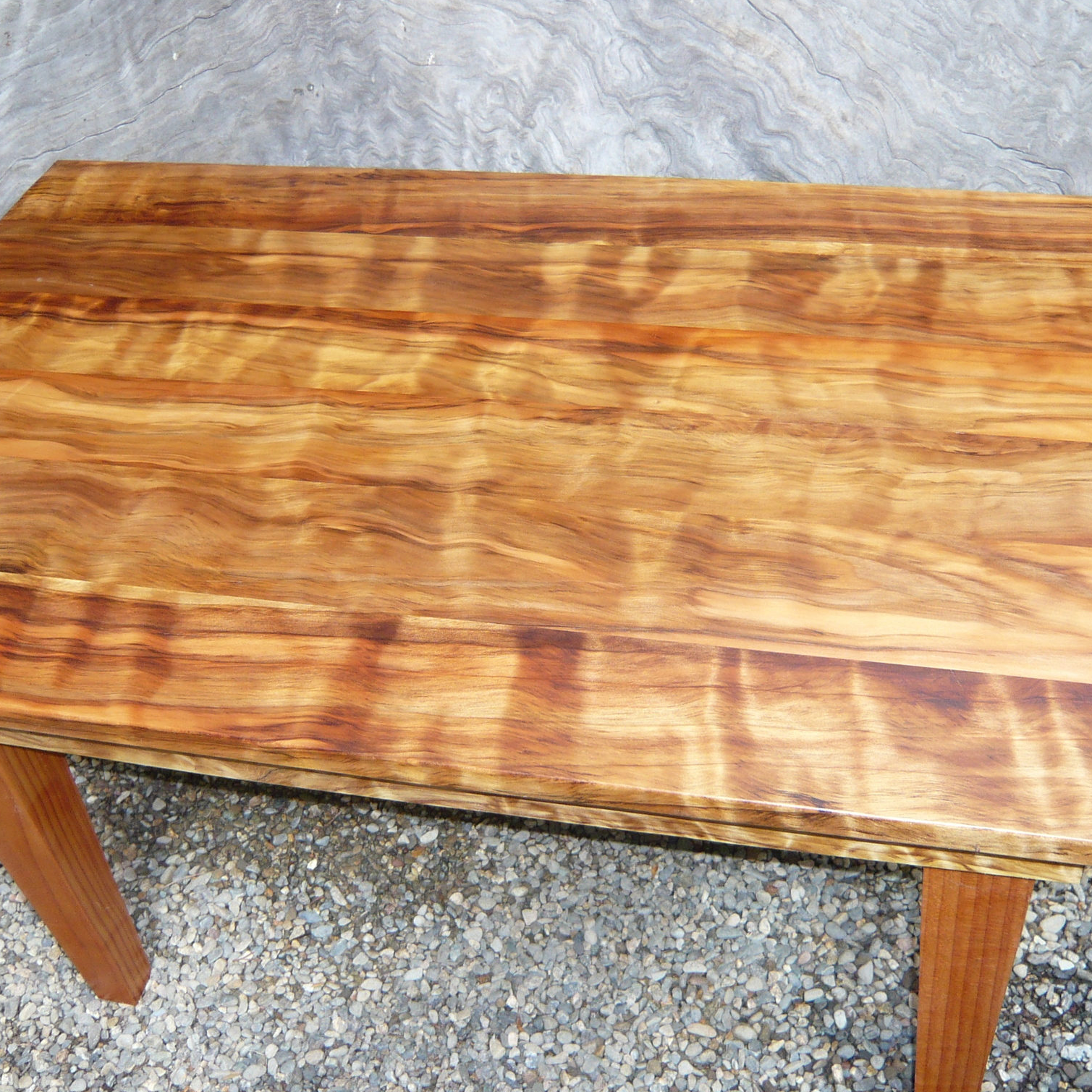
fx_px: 1463
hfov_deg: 40.9
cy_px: 566
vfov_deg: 40.9
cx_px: 604
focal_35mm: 41
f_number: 2.8
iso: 100
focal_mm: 4.6
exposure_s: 1/200
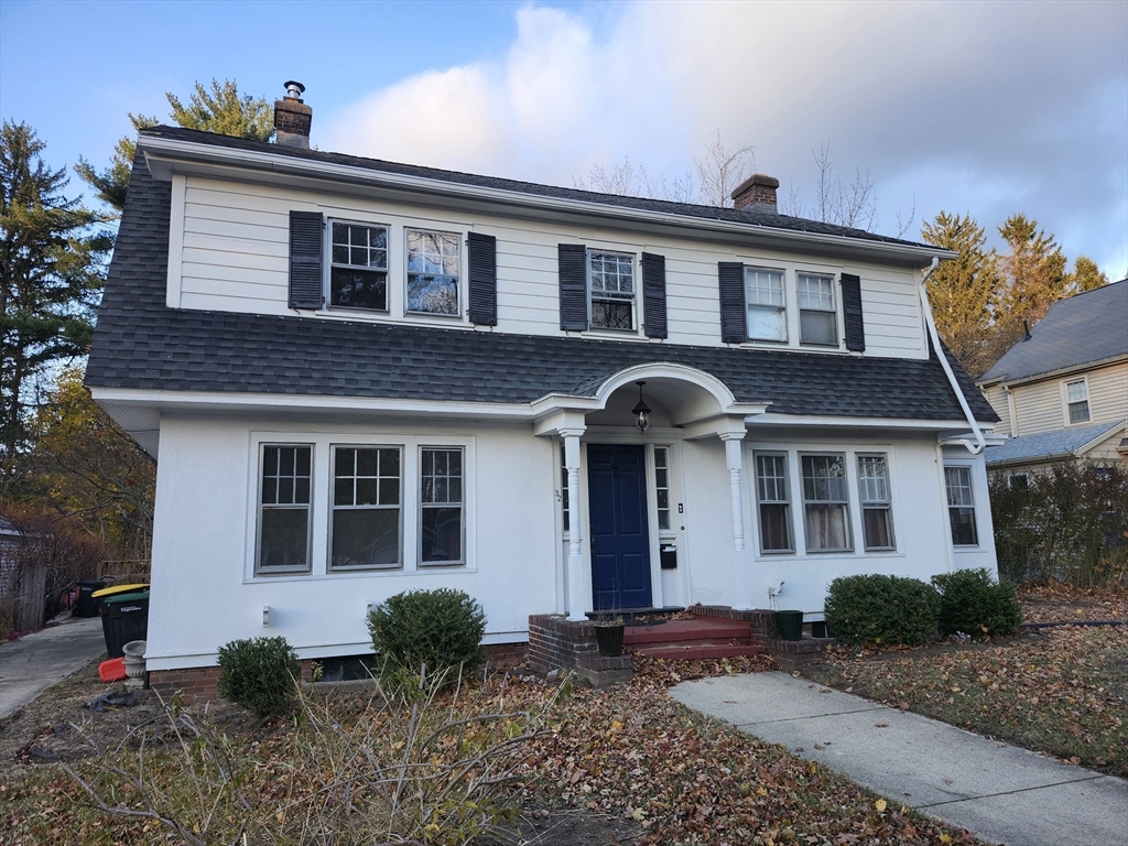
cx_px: 564
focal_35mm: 23
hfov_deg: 73.9
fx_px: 749
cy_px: 423
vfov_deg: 58.9
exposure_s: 1/180
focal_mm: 5.54
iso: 40
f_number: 1.8
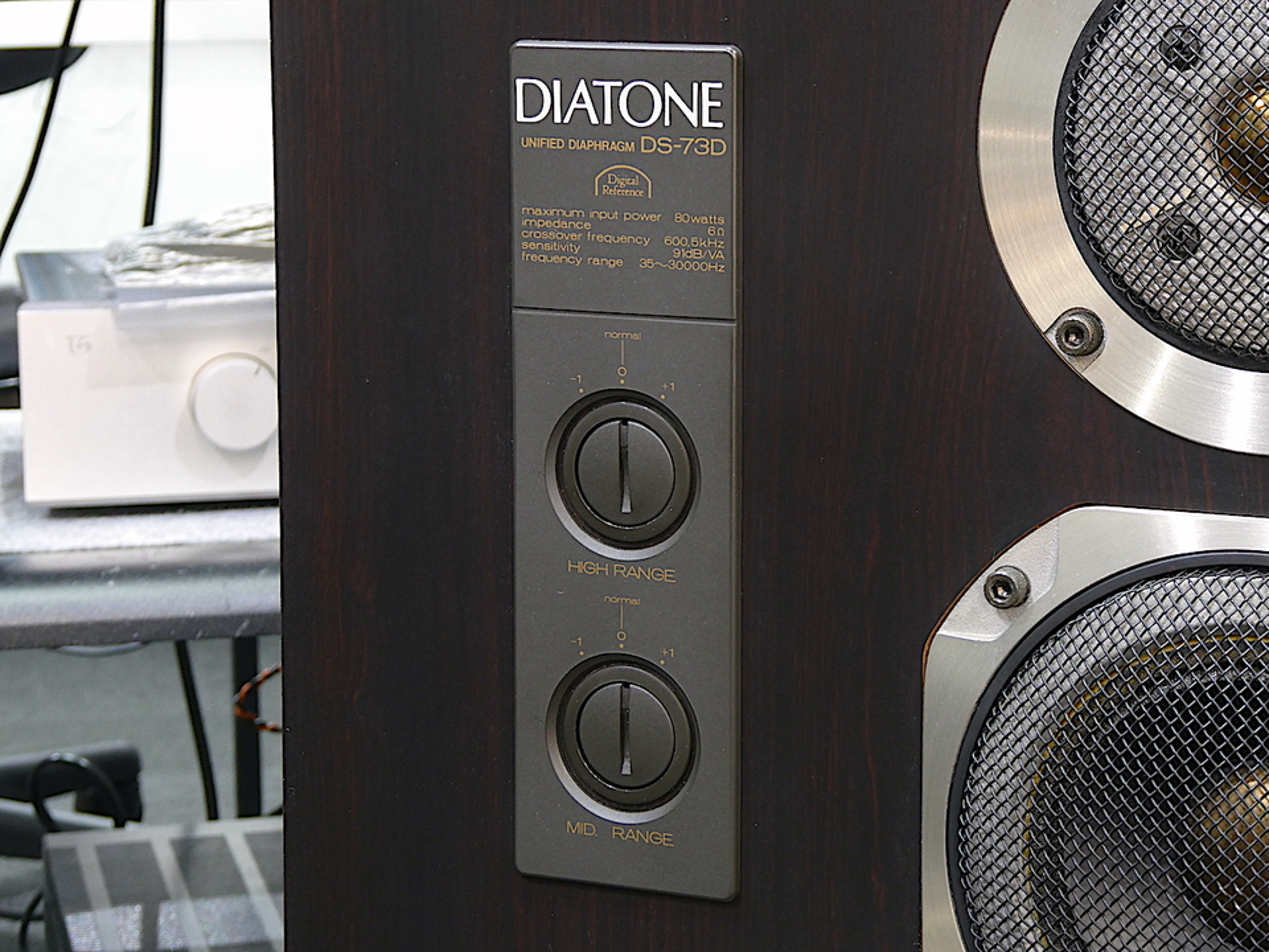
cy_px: 476
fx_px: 3299
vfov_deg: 16.4
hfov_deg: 21.8
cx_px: 634
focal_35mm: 90
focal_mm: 16.1
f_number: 4.9
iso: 200
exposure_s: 1/3.2
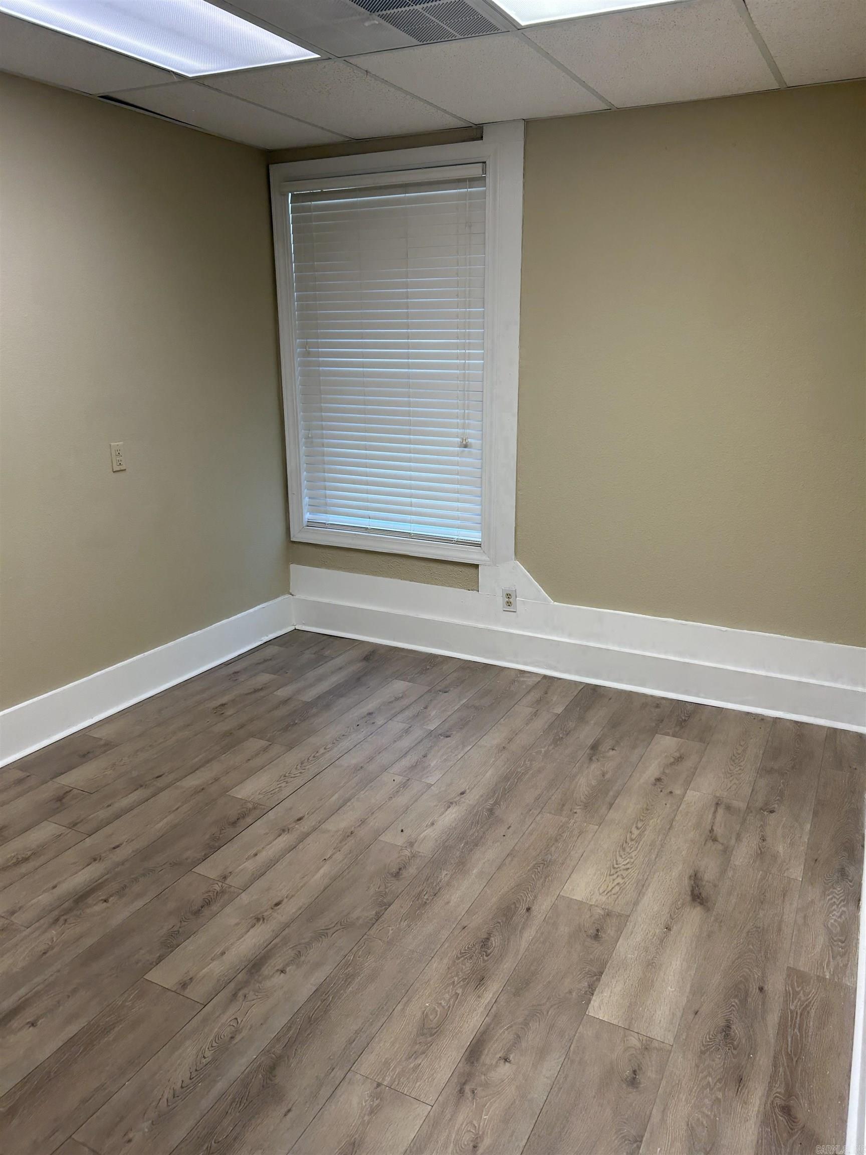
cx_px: 433
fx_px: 867
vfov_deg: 67.3
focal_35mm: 26
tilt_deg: -18.3
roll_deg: +1.7
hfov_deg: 53.1
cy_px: 578
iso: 50
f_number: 1.5
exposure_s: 1/120
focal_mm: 5.7
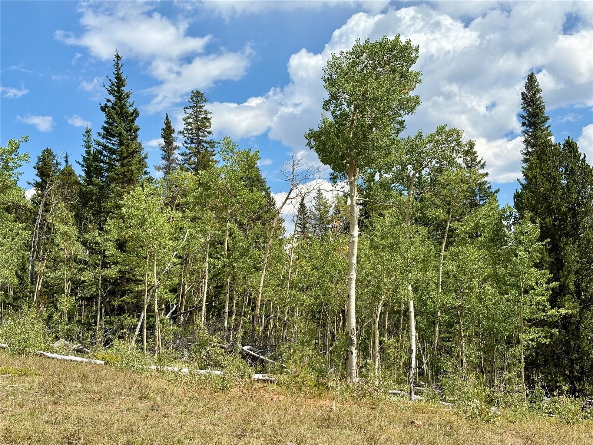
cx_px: 296
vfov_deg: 28.0
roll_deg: +2.7
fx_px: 891
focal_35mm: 52
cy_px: 222
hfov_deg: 36.8
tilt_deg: +5.5
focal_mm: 5.96
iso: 32
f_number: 1.6
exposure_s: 1/3636
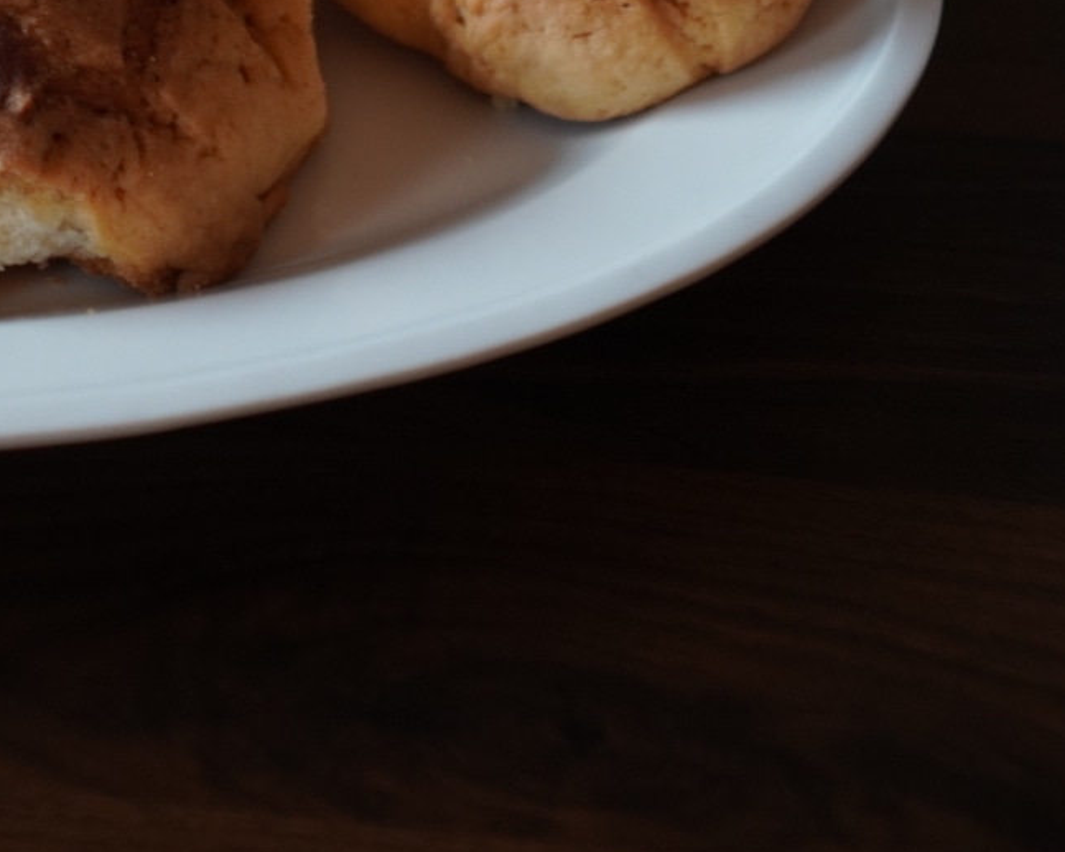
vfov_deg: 12.4
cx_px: -84
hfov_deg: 15.2
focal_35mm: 123
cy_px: -3
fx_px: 3884
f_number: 2.5
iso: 500
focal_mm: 35
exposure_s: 1/13
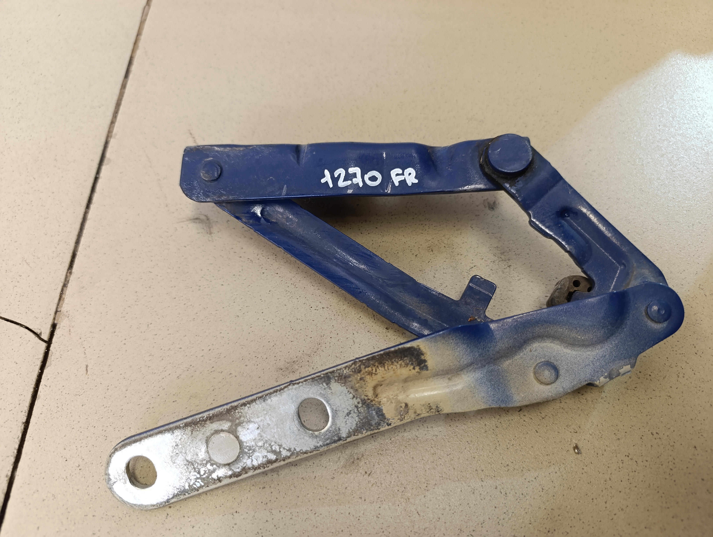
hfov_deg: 73.8
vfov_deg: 59.0
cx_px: 356
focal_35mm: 23
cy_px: 268
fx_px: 474
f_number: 1.6
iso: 1000
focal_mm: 6.14
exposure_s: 1/100
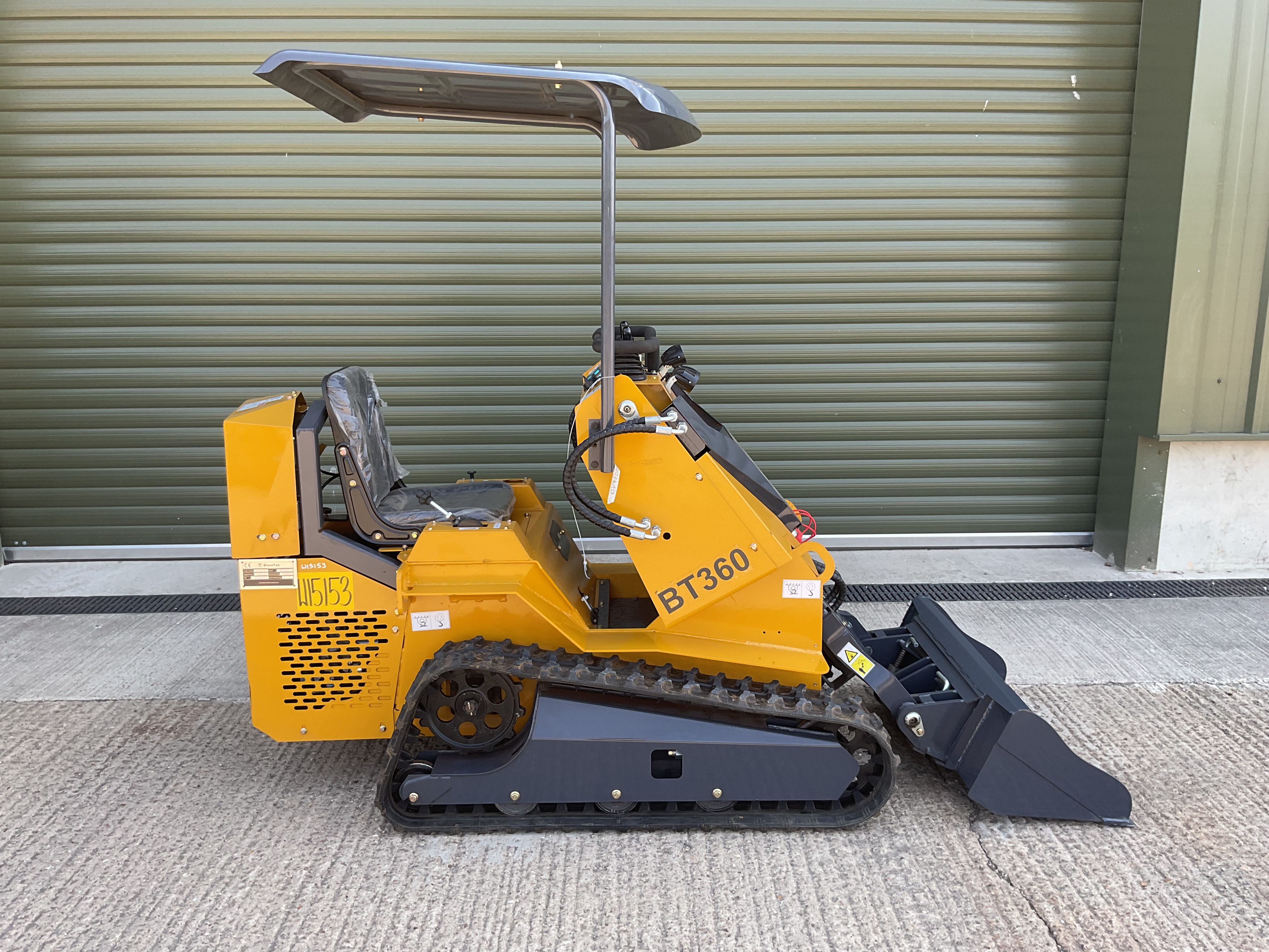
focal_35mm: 29
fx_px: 1063
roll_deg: +0.5
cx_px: 634
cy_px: 476
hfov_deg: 61.7
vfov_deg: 48.2
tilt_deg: -13.1
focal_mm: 3
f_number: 1.8
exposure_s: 1/241
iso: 16
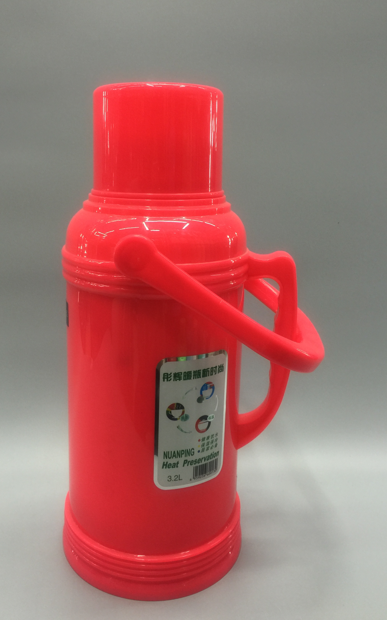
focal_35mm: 31
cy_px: 309
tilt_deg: -14.1
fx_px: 523
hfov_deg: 40.5
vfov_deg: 61.2
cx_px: 168
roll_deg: +0.0
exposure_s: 1/17
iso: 50
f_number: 2.2
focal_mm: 4.15
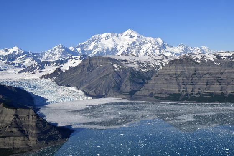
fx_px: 325
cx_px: 117
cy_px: 78
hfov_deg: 39.6
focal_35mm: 50
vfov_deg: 27.0
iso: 64
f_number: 11
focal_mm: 50
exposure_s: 1/250
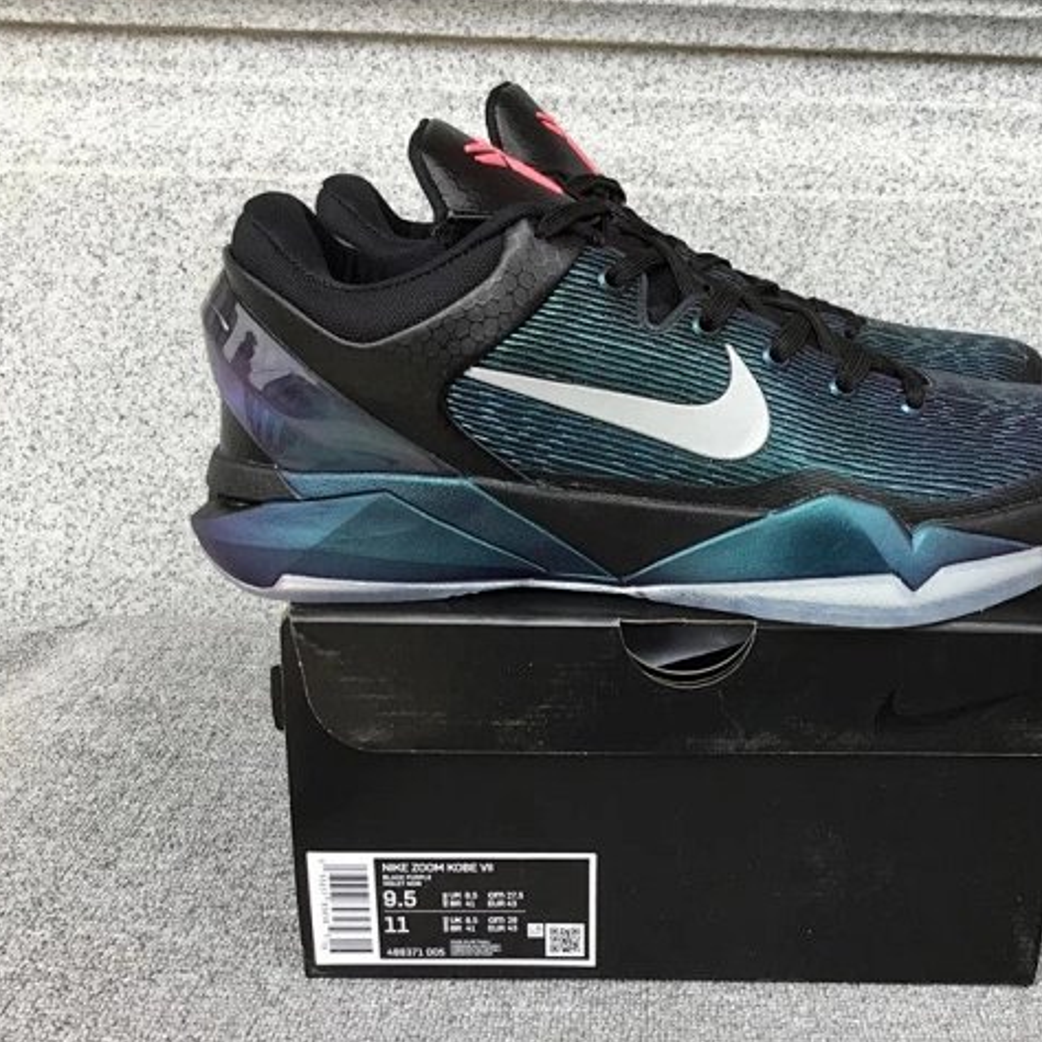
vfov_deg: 44.9
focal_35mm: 37
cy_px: 521
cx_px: 675
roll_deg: -1.4
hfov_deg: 44.4
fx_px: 1260
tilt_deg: -17.1
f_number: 2.4
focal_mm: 3.3
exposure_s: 1/100
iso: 32
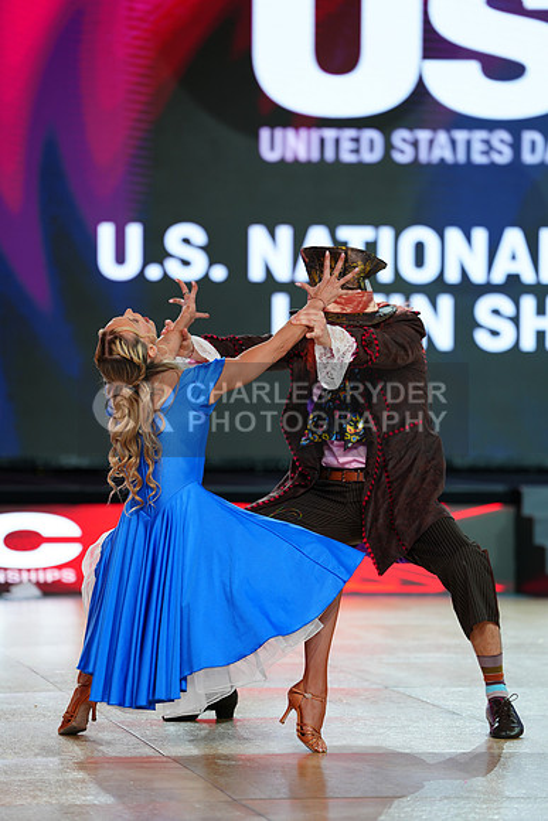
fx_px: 3446
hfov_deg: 9.1
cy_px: 410
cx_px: 274
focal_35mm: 151
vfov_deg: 13.6
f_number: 2.8
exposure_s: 1/400
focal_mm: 151
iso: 400
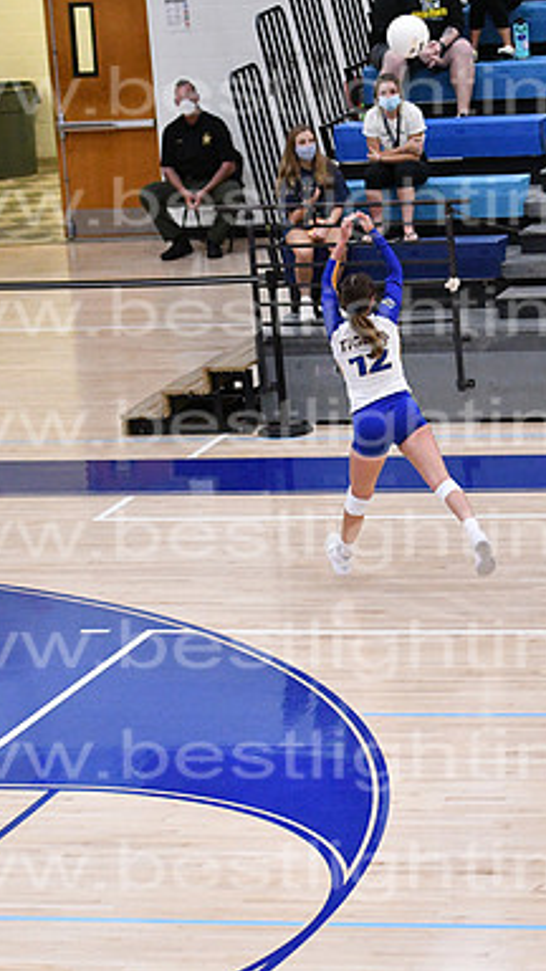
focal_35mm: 166
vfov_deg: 13.0
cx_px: 450
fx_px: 4273
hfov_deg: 7.3
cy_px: 484
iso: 6400
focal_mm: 70
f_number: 3.2
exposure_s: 1/1000
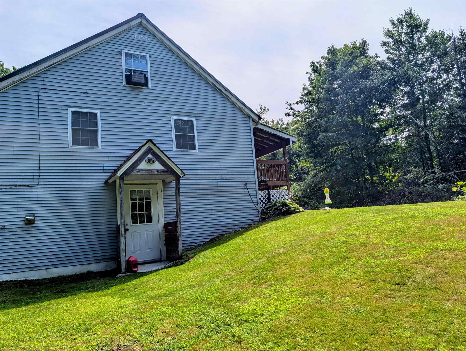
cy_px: 176
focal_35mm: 24
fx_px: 324
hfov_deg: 71.5
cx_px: 233
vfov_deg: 56.9
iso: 21
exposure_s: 1/1727
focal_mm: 6.9
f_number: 1.68
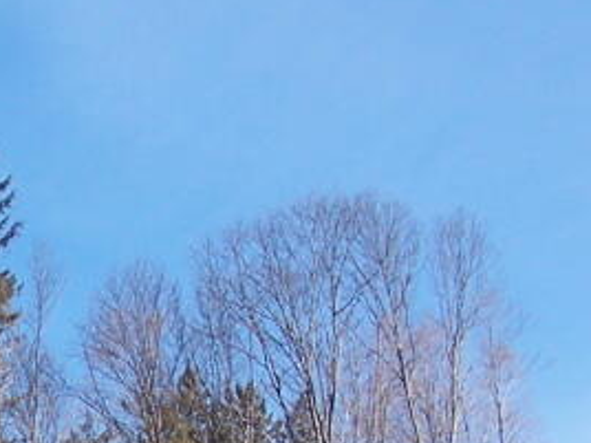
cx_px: -148
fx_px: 2476
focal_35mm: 145
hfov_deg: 13.2
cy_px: 661
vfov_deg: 9.9
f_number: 2.8
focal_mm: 6.3
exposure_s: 1/1000
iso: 80
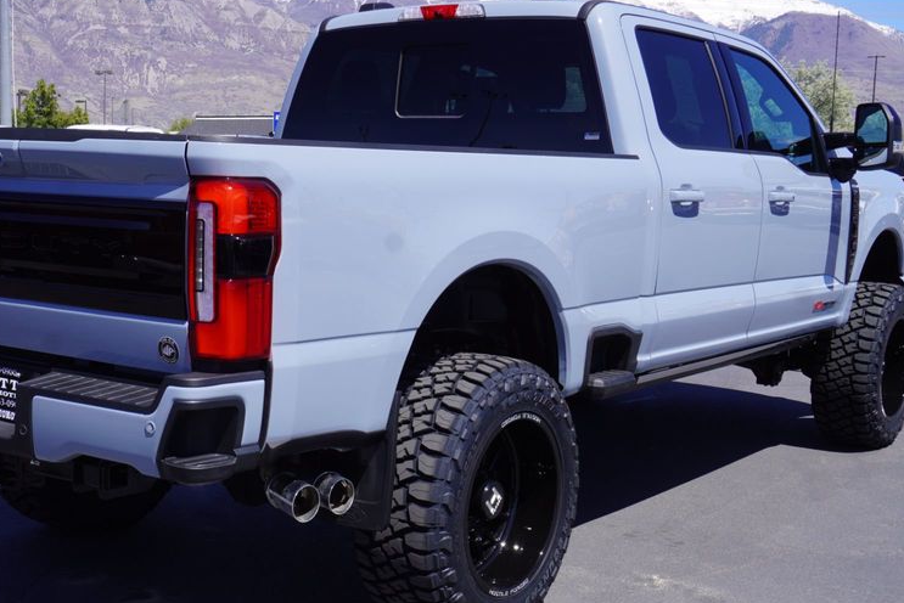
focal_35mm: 52
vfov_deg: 26.1
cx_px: 342
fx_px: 1298
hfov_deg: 38.2
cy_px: 360
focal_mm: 25
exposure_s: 1/125
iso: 100
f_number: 10
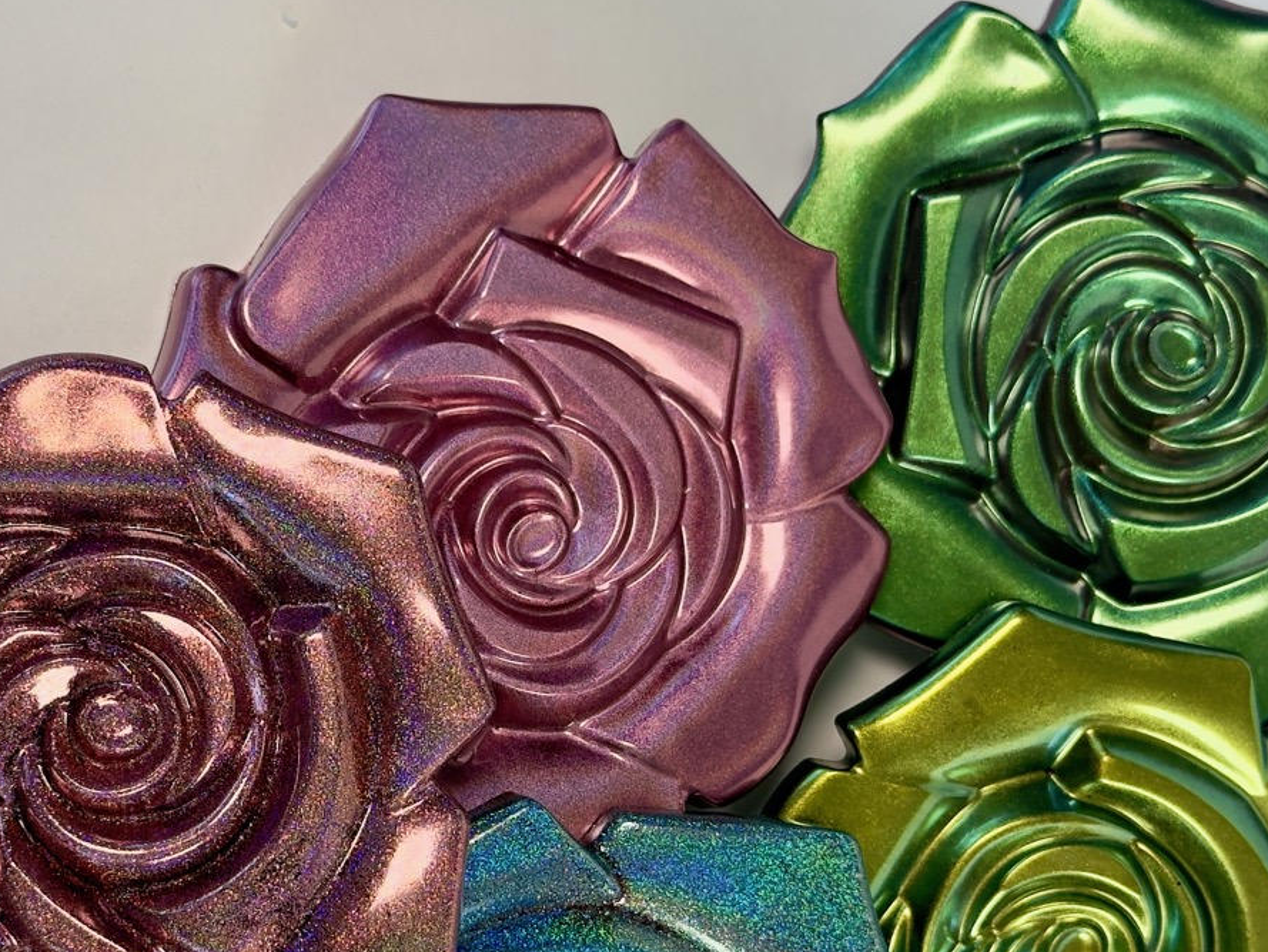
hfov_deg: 24.1
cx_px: 549
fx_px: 2967
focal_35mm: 81
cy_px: 763
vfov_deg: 18.1
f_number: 1.78
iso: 64
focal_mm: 6.76
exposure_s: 1/240
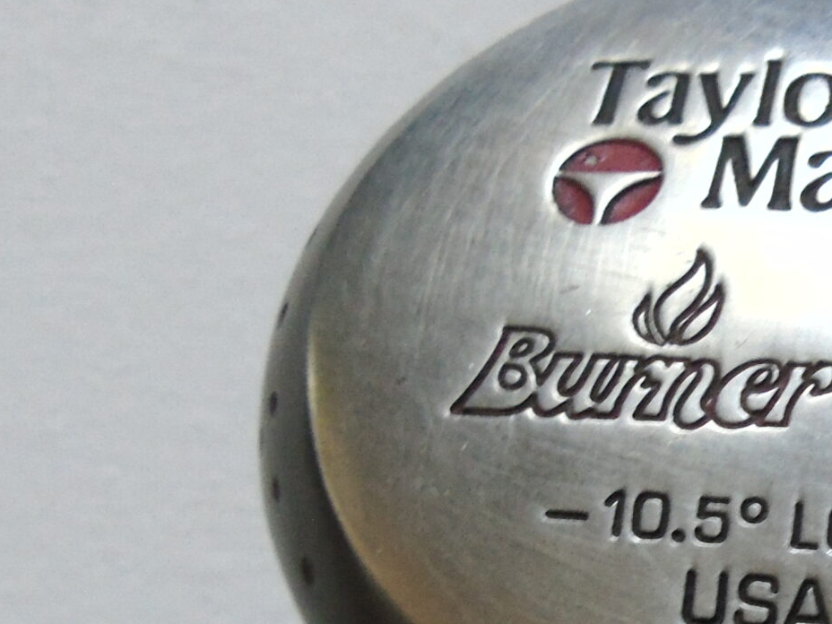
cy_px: 533
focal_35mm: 69
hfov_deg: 26.7
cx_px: 821
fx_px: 1658
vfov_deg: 21.0
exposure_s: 1/30
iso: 320
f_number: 3.4
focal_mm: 4.4
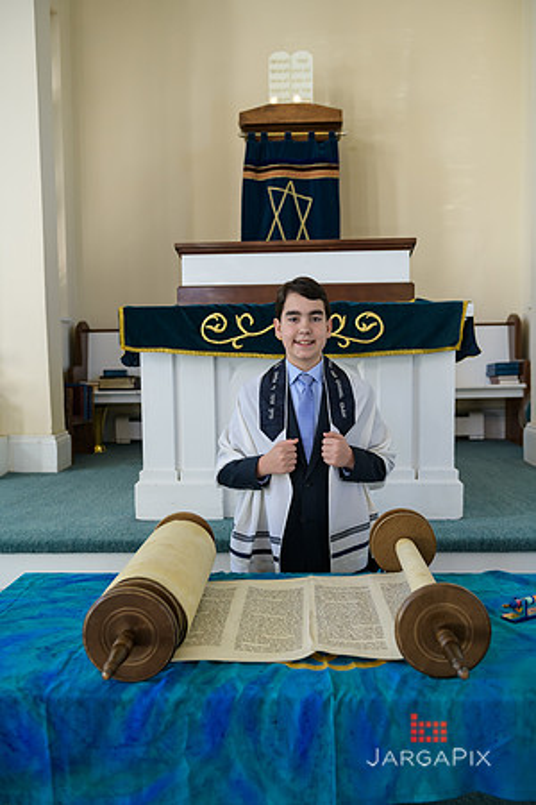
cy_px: 402
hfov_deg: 38.9
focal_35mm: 34
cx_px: 268
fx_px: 759
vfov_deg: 55.8
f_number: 3.2
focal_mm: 34
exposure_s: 1/125
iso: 400
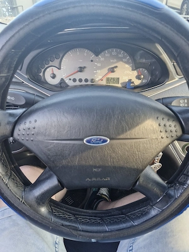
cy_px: 126
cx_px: 94
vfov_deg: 73.9
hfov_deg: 58.9
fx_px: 167
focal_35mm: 23
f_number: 1.8
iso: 160
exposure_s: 1/182
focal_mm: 5.54
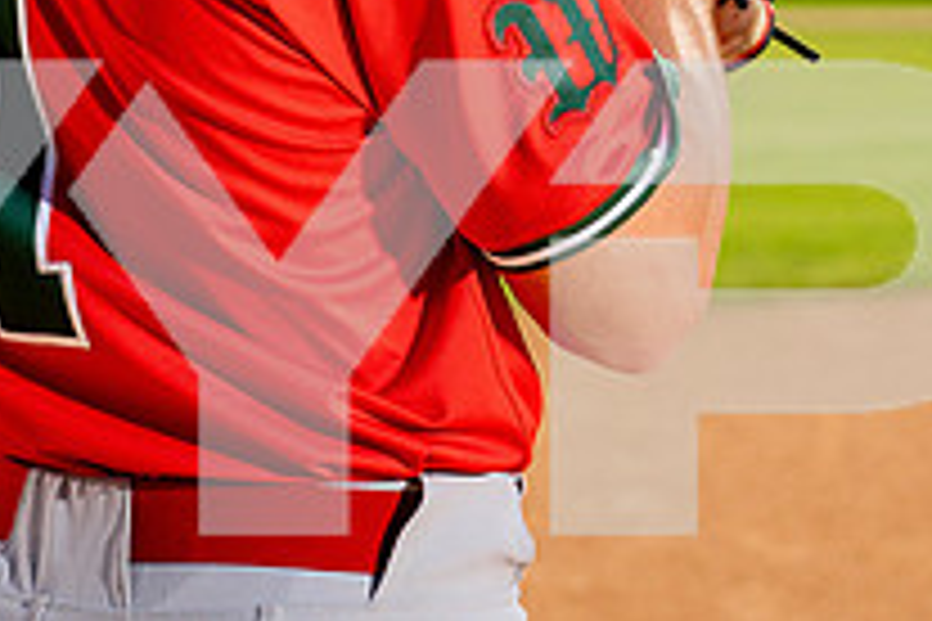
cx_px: 477
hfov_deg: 13.0
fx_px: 4090
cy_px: -245
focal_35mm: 158
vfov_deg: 8.5
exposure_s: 1/2500
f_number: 4
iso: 250
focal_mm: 55
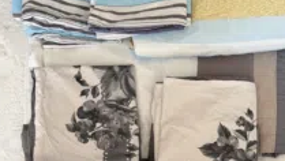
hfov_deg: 41.1
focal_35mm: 50
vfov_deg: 23.2
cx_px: 170
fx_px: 378
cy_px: 153
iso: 250
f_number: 1.78
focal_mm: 6.76
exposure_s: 1/60
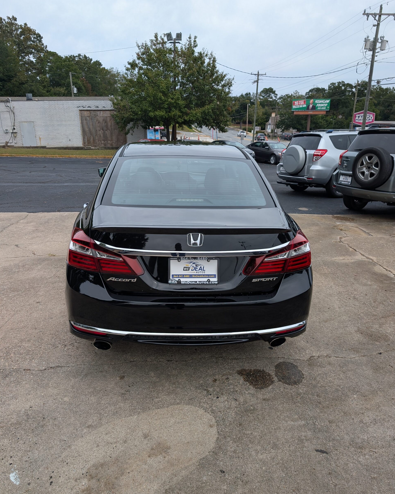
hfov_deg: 56.8
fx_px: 365
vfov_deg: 68.1
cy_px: 260
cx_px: 197
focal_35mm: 25
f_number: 1.68
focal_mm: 6.9
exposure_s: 1/590
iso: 22
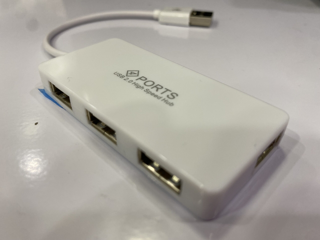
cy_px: 120
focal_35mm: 26
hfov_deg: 67.3
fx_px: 240
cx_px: 160
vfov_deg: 53.1
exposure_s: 1/100
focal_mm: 4.25
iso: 100
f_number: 1.8
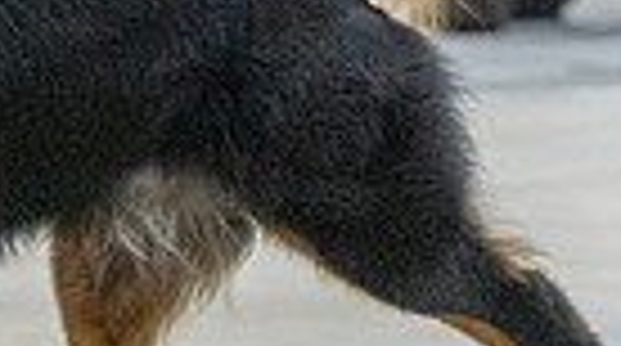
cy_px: -198
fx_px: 8020
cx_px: -286
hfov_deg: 4.4
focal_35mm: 488
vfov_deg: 2.5
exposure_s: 1/320
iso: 6400
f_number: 3.2
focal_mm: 95
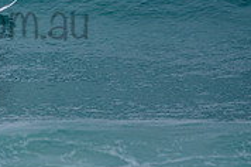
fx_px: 11372
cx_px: -61
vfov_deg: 0.8
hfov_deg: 1.3
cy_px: 6
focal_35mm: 1634
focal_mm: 500
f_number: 5.6
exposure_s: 1/2000
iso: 450
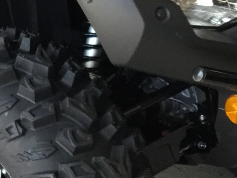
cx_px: 33
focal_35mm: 125
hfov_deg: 15.6
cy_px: 38
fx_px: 856
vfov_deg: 11.8
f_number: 2.4
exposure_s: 1/30
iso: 80
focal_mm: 3.3
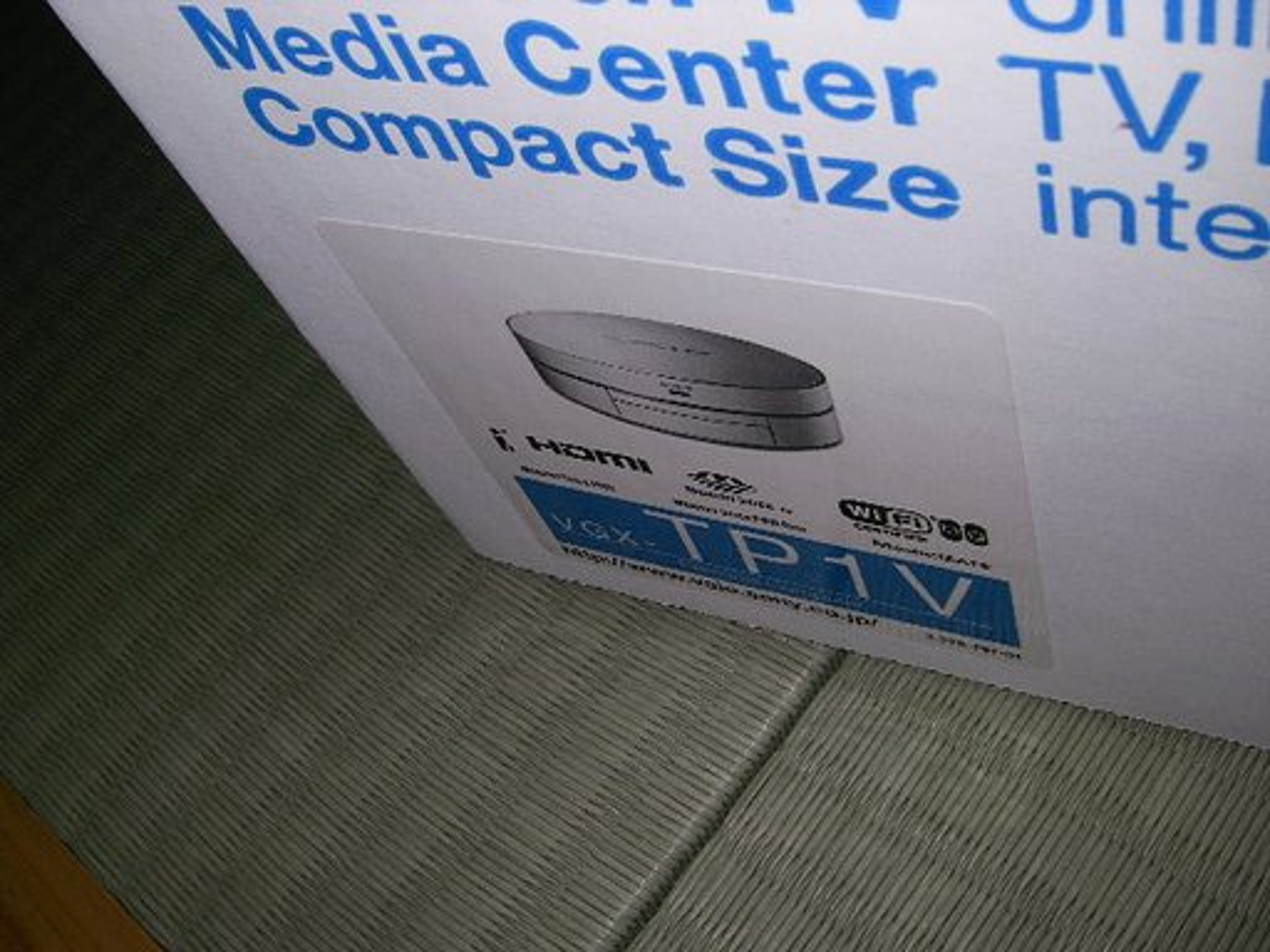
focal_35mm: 38
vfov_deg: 37.7
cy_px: 476
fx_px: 1394
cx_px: 635
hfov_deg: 49.0
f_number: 6.6
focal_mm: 6.3
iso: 64
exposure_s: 1/40
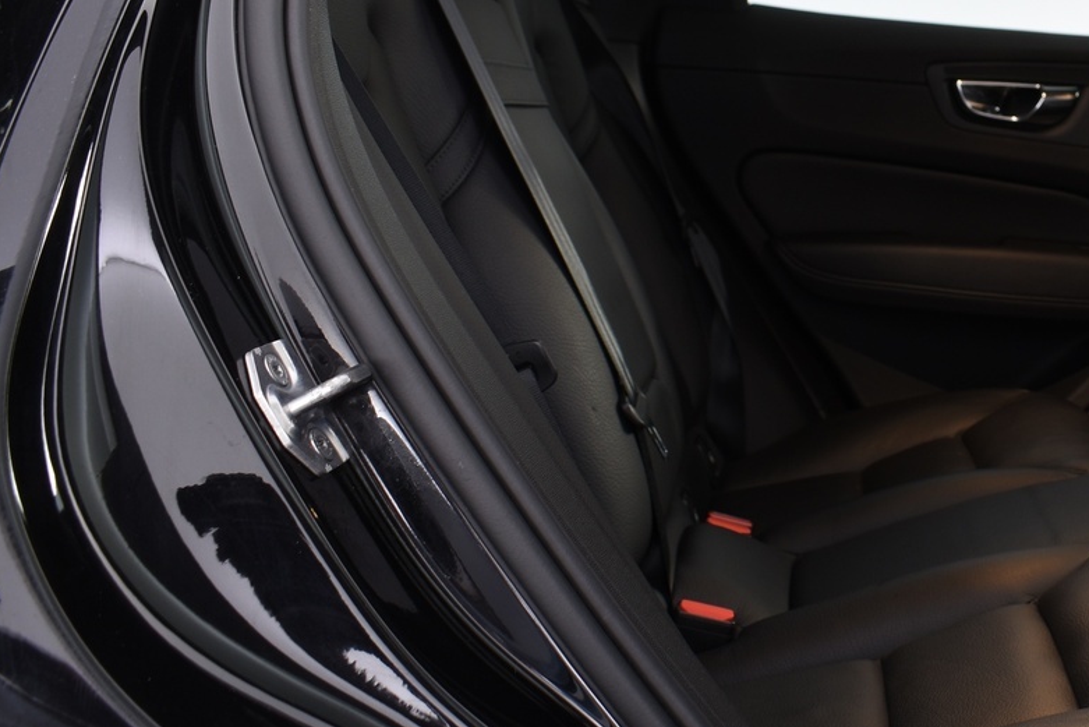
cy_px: 296
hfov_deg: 33.1
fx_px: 1694
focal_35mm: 56
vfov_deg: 24.2
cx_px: 1056
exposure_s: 3
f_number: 5.6
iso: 100
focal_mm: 18
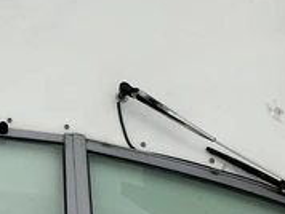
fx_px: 536
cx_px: -13
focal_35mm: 65
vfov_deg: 22.0
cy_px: 13
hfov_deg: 27.7
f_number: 1.8
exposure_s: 1/5263
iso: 25
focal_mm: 3
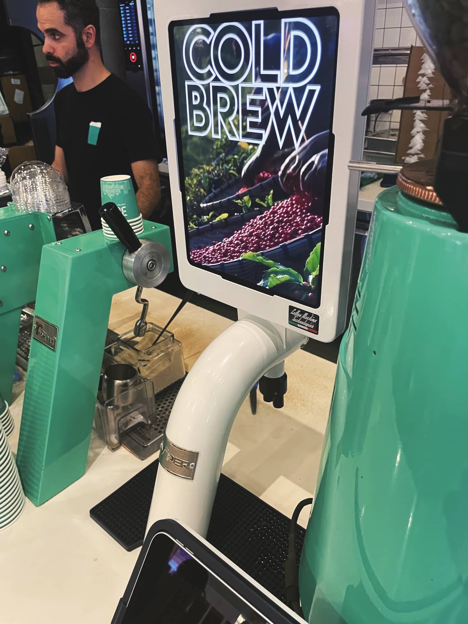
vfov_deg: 67.3
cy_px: 312
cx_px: 234
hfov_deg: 53.1
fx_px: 469
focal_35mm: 26
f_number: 1.6
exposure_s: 1/50
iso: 160
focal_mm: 4.2
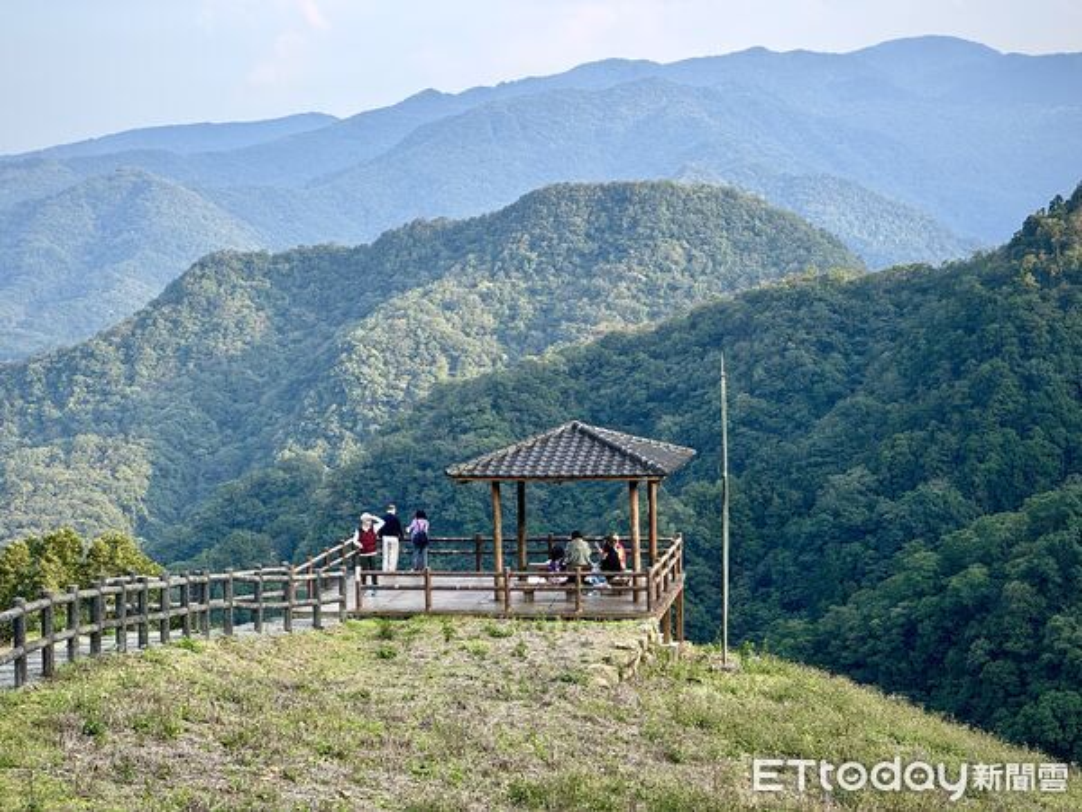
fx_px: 2407
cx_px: 541
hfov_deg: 25.3
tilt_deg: -4.1
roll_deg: +0.9
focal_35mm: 77
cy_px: 406
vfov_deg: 19.1
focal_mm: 9
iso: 25
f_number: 2.8
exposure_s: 1/155
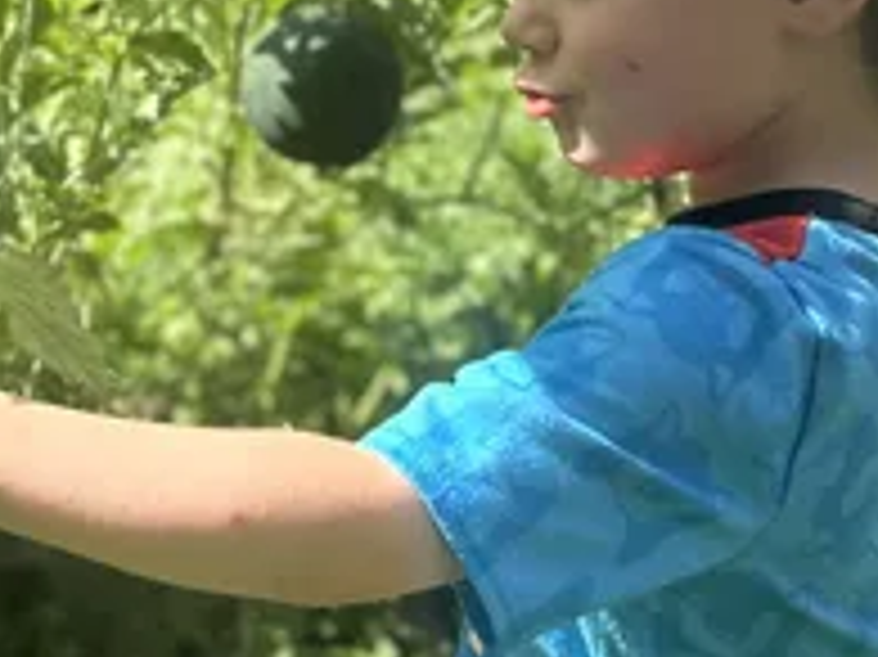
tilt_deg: -9.3
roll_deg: +0.1
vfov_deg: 16.0
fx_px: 2307
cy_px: 79
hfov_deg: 20.9
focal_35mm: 91
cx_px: 5
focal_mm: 6.86
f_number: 1.78
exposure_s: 1/1880
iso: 80
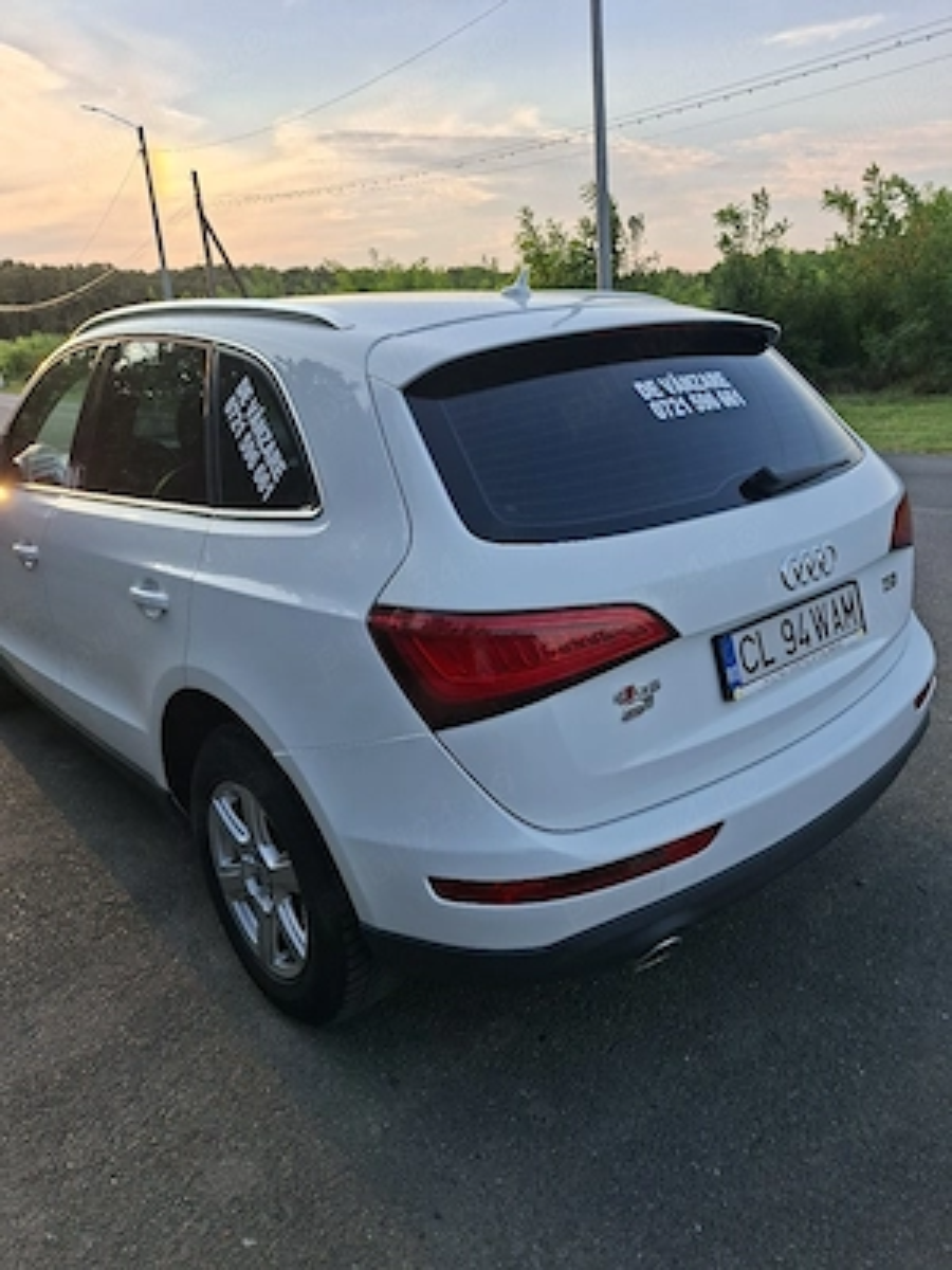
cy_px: 635
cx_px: 476
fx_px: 843
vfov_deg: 73.9
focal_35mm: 23
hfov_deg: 58.9
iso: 50
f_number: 1.8
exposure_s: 1/714
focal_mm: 5.54
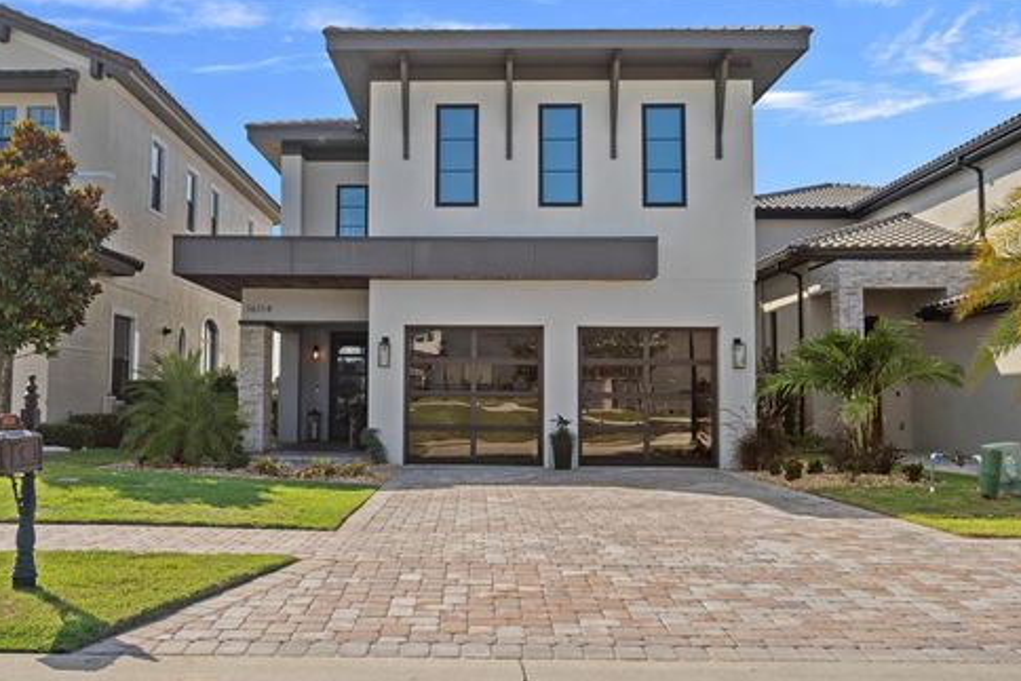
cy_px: 343
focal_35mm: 32
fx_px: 908
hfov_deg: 58.7
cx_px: 508
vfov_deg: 41.1
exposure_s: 1/1600
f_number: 6.3
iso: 800
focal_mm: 31
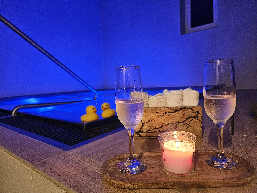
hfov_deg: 73.9
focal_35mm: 23
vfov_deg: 58.9
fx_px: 171
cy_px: 96
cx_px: 128
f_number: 1.8
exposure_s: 1/25
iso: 640
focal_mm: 5.4
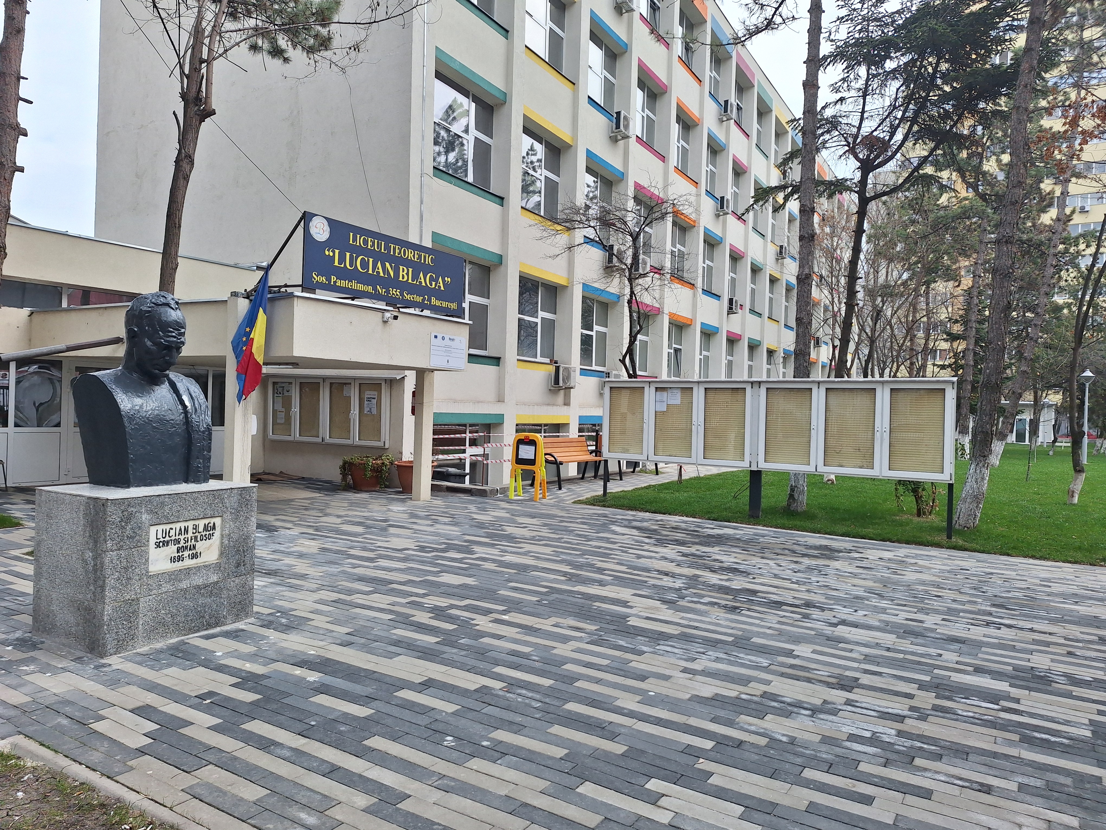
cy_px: 415
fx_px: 735
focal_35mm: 23
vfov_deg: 58.9
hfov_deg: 73.9
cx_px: 553
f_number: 1.8
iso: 40
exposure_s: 1/766
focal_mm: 5.54
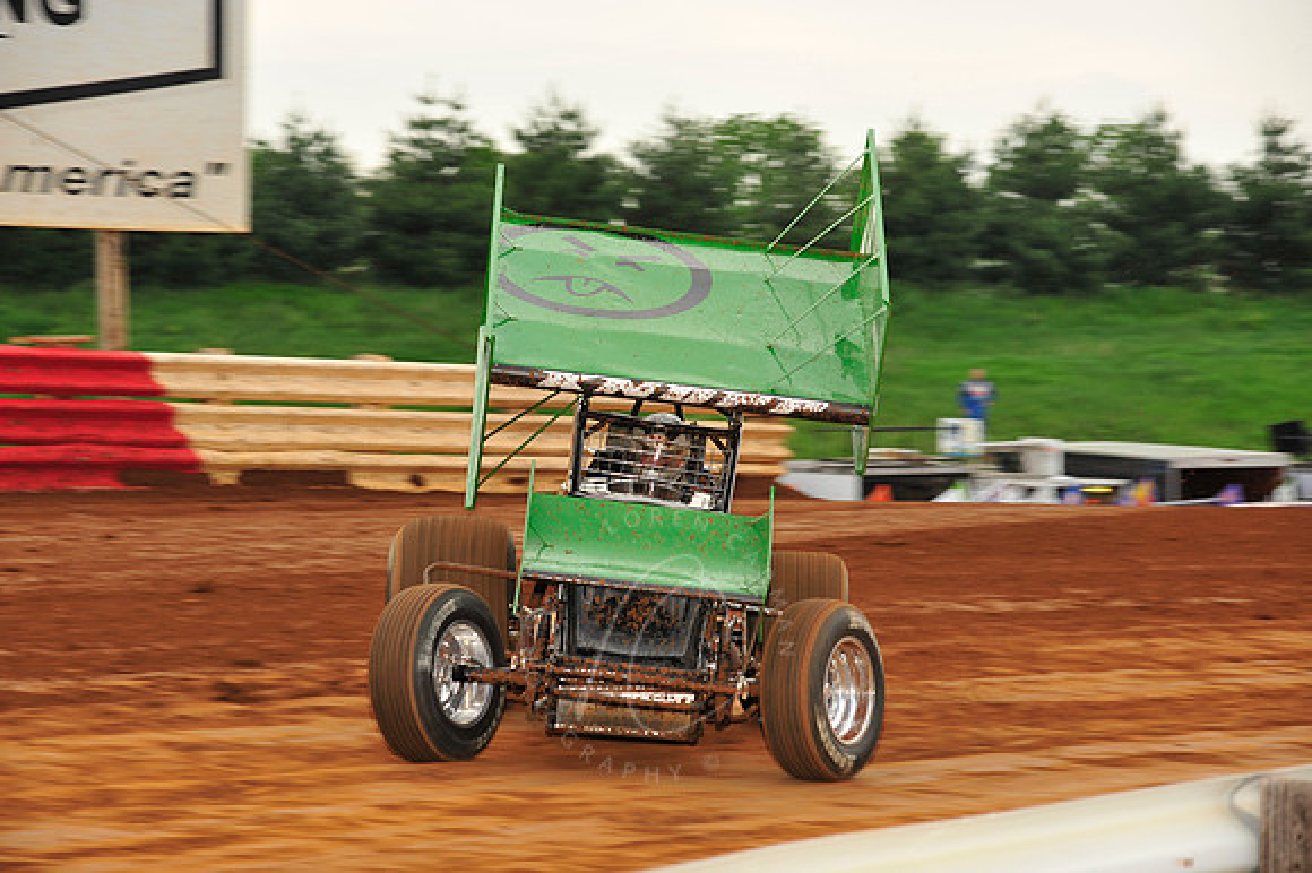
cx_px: 656
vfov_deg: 9.5
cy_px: 436
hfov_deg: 14.2
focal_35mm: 145
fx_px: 5281
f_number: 8
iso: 800
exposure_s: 1/320
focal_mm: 145
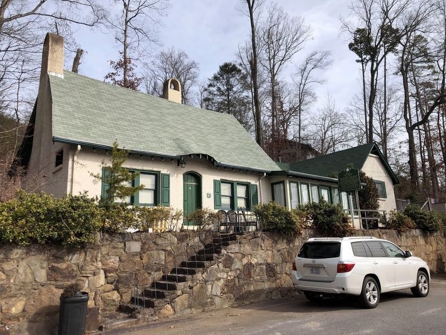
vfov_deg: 49.7
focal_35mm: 28
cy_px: 168
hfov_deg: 63.4
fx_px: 361
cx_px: 223
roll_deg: +2.7
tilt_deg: +12.6
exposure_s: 1/1845
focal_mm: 4
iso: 20
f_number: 1.8
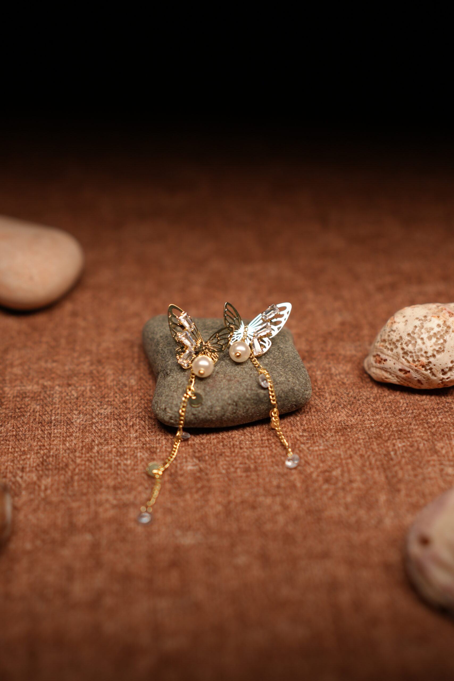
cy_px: 340
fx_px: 983
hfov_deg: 26.0
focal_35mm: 52
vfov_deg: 38.2
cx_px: 227
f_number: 1.8
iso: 100
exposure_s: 1/200
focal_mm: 35
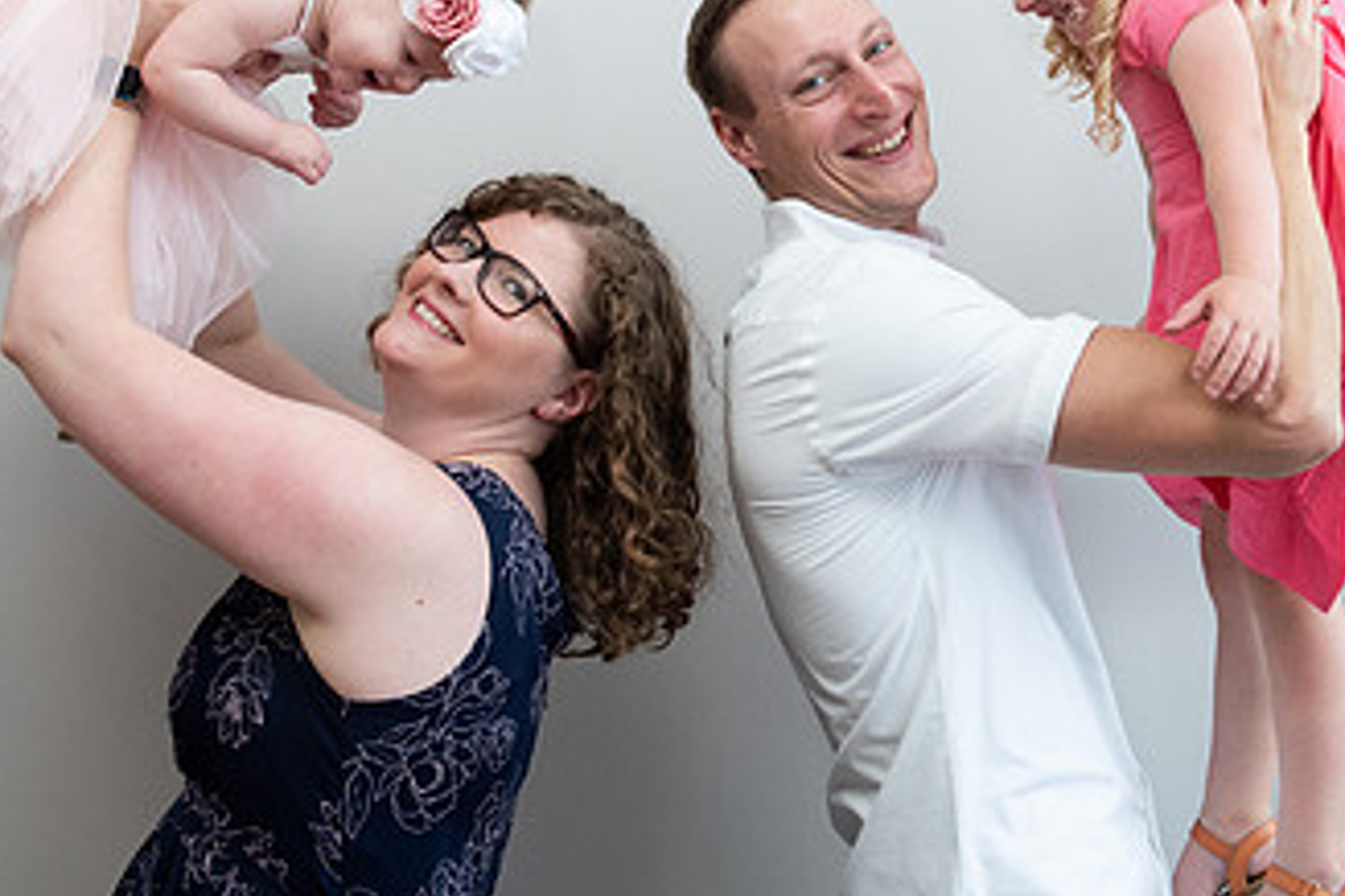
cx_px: 771
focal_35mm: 63
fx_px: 2354
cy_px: 204
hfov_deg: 31.8
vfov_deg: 21.4
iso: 1250
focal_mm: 32
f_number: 4.5
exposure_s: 1/250
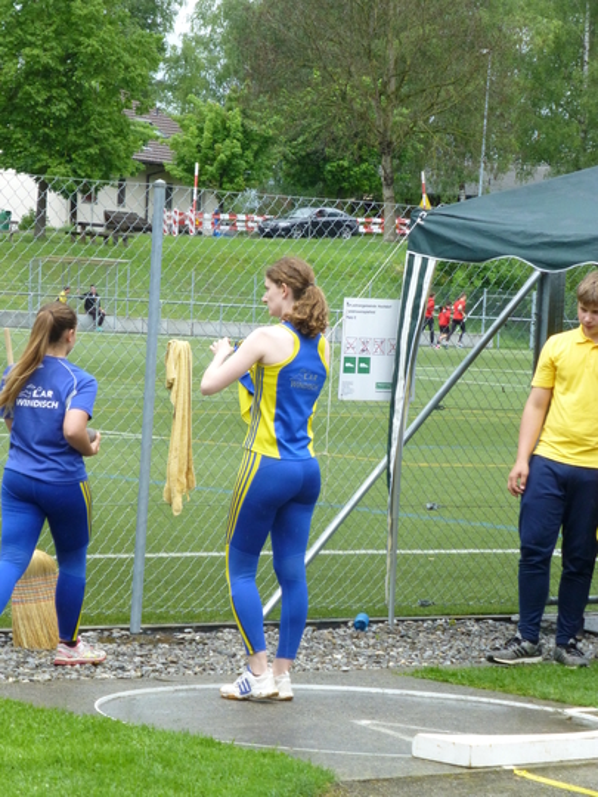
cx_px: 299
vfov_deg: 13.6
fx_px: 3340
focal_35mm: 145
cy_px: 398
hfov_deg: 10.2
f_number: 5.4
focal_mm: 25.9
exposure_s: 1/400
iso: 400
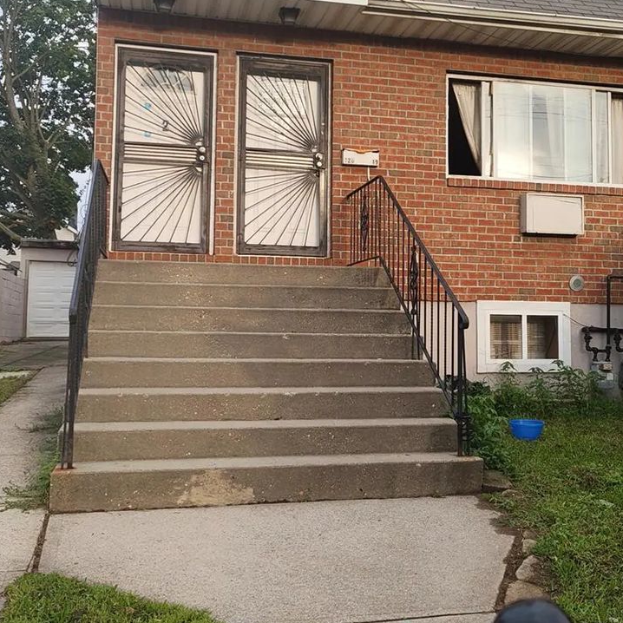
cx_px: 370
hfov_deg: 39.9
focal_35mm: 42
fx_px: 855
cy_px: 249
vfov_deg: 39.9
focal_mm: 5.56
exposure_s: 1/142
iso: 50
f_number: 1.88
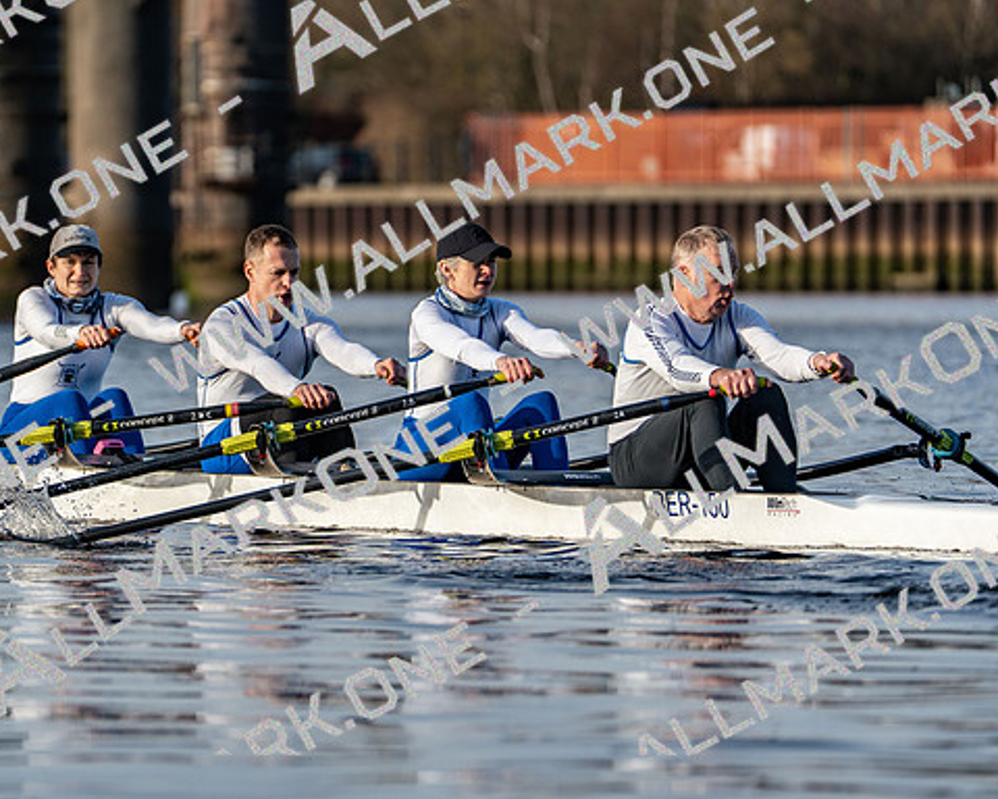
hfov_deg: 4.8
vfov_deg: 3.9
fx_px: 11815
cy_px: 398
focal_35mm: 400
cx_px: 405
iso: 500
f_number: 6.3
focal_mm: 353
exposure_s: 1/2000
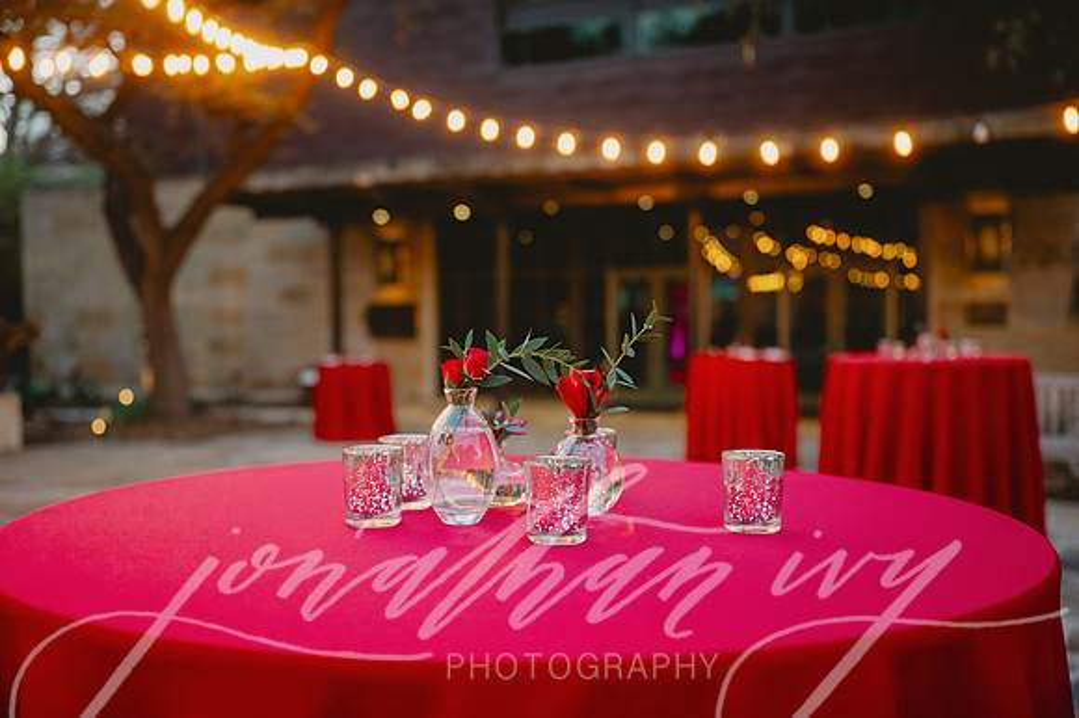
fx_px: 1078
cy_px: 359
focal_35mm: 36
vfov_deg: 36.8
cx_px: 540
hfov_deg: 53.2
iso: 500
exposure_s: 1/200
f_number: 2.8
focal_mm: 36
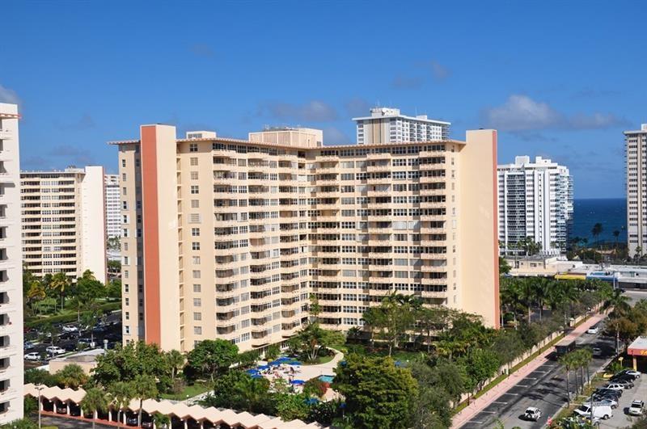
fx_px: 861
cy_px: 214
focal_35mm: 48
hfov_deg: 41.2
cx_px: 324
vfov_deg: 28.0
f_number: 10
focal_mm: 32
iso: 200
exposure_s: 1/250
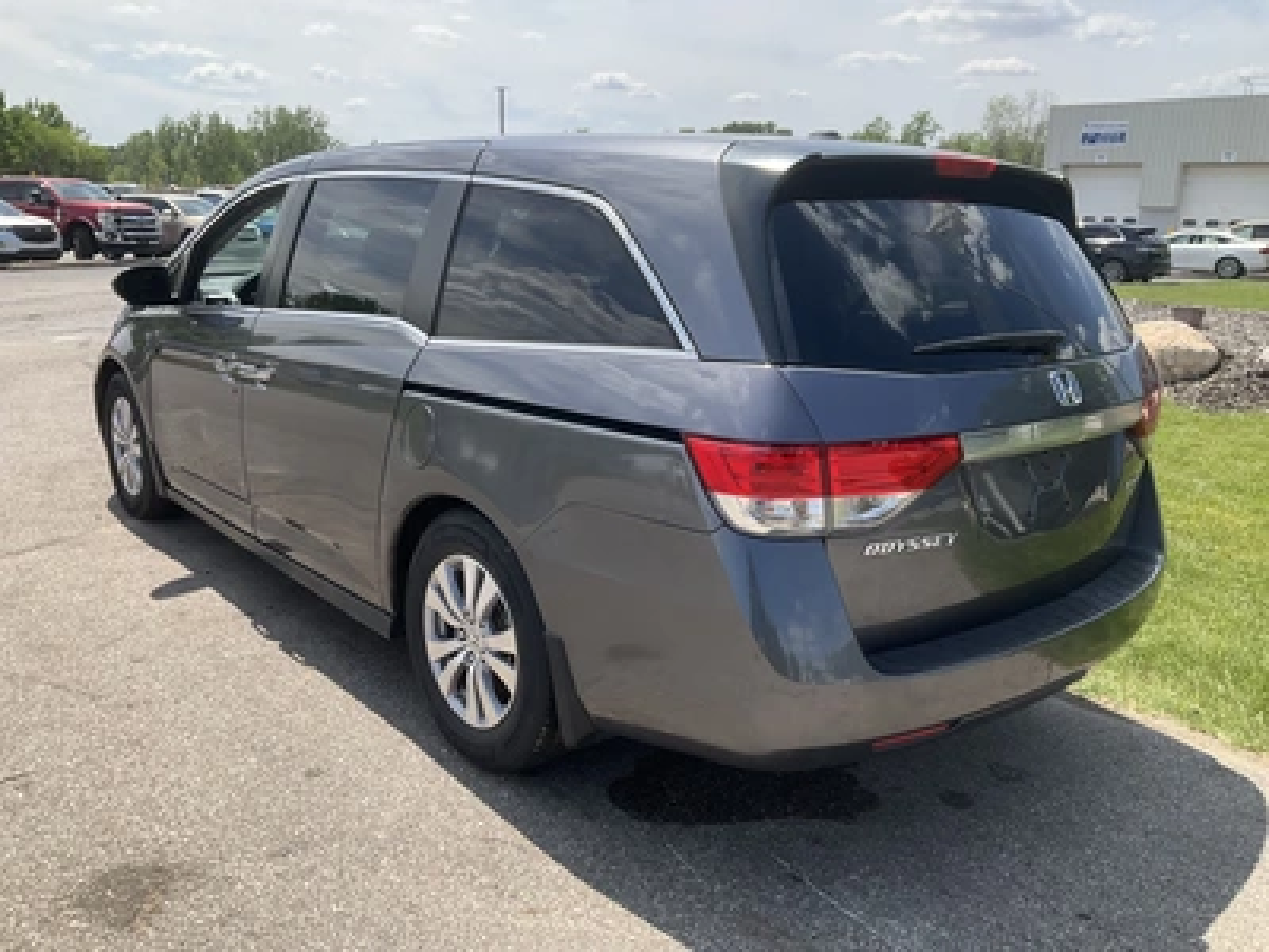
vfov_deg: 48.2
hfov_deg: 61.7
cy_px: 476
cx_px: 634
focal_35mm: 29
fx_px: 1063
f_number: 1.8
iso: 25
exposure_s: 1/1221
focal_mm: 3
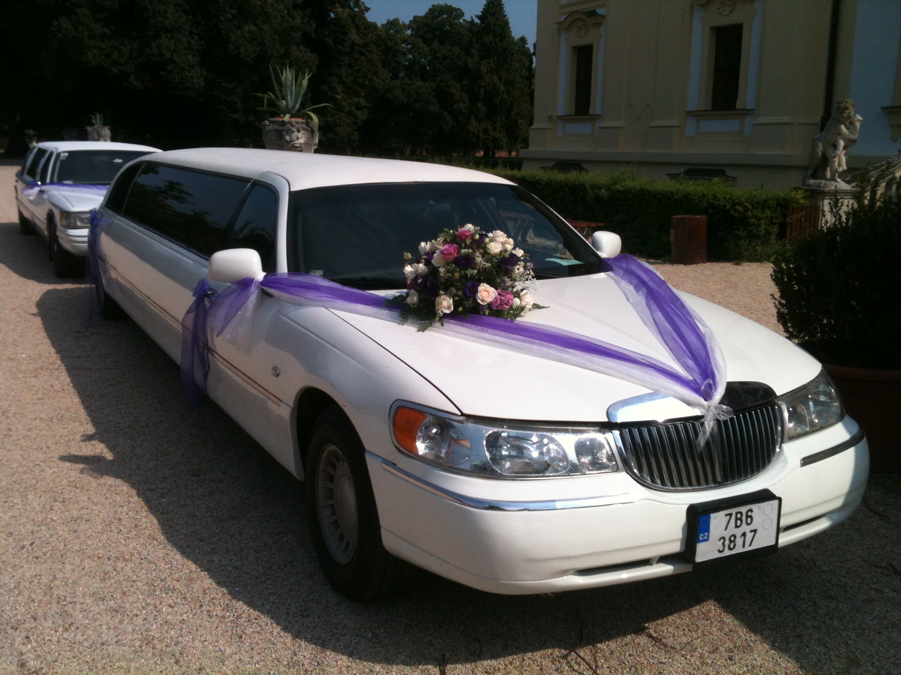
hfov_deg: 52.6
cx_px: 450
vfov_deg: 40.7
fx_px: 911
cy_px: 338
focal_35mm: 35
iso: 64
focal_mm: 3.85
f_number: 2.8
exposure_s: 1/2687
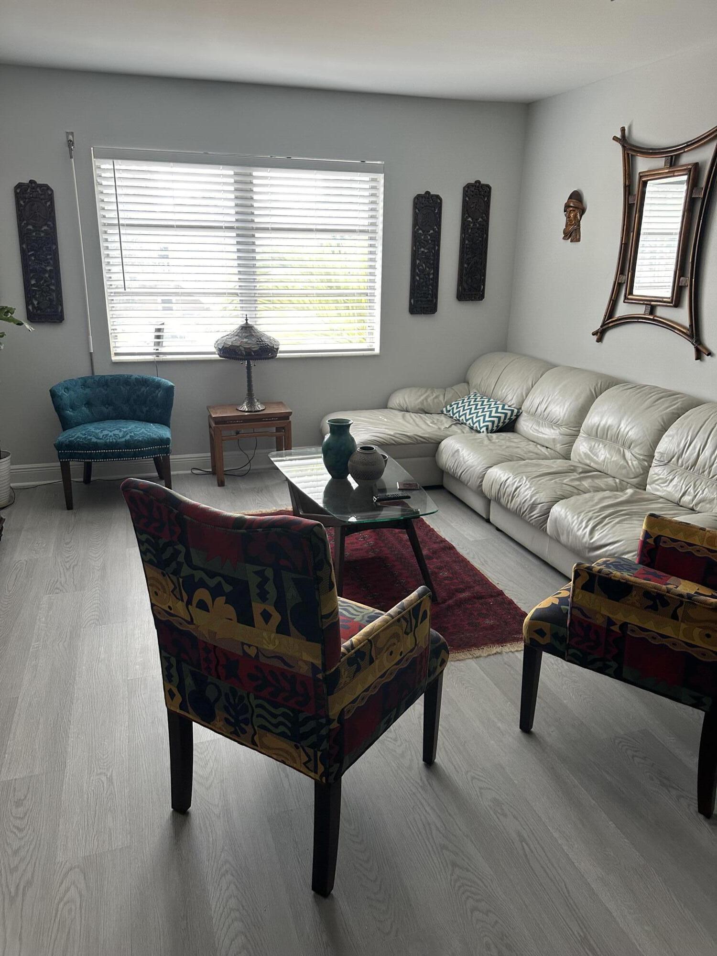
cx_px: 358
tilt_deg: -16.9
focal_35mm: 24
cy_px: 478
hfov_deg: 56.8
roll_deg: -1.5
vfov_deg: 71.6
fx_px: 663
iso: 160
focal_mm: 6.86
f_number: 1.78
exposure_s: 1/120
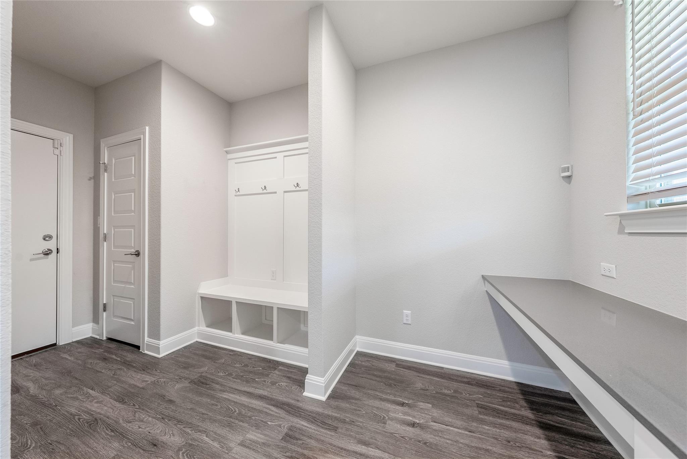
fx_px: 229
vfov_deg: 90.1
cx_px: 344
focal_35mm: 12
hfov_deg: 112.6
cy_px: 230
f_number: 8
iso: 1600
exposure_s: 1/100
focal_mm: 12
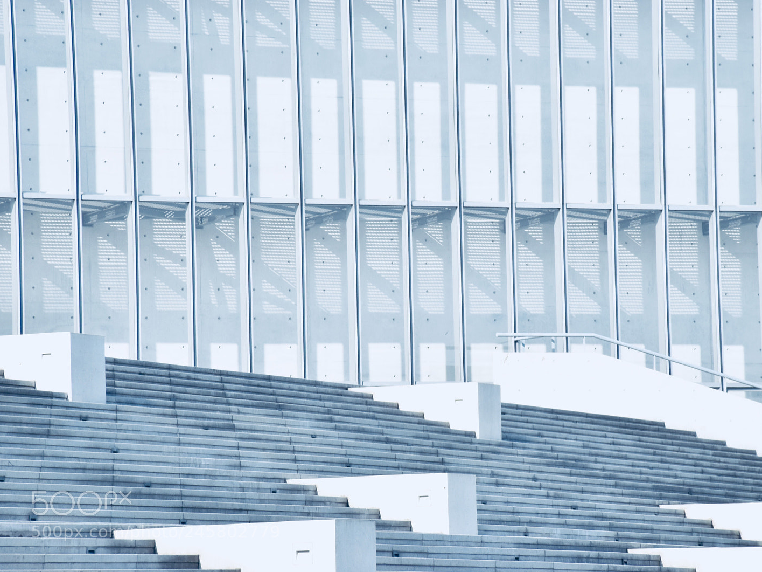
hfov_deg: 9.3
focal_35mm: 212
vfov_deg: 7.0
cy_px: 287
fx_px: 4666
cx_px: 429
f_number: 16
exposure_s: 1/125
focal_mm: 130
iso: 400
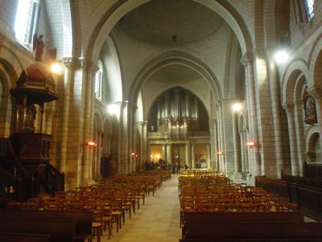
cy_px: 121
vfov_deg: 49.7
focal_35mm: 28
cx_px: 161
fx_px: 260
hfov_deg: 63.4
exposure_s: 1/30
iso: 400
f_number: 2.6
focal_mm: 4.65
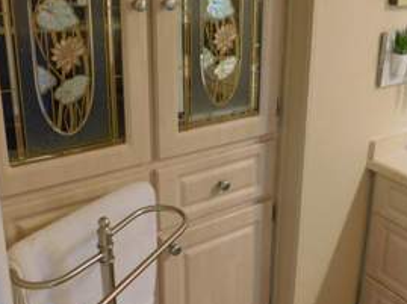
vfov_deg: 34.6
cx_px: 245
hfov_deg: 45.6
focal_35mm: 41
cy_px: 90
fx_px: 481
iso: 180
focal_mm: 4
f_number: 3
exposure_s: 1/30
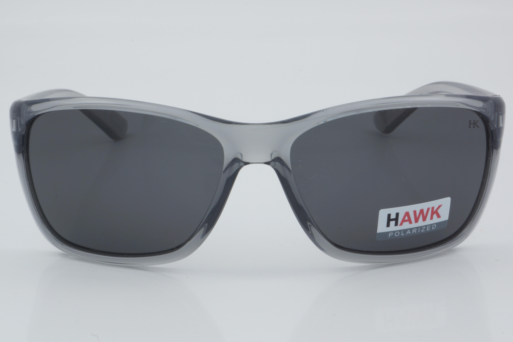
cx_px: 256
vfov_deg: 16.6
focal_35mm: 82
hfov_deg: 24.6
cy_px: 171
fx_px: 1176
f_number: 32
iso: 100
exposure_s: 1/4
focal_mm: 55
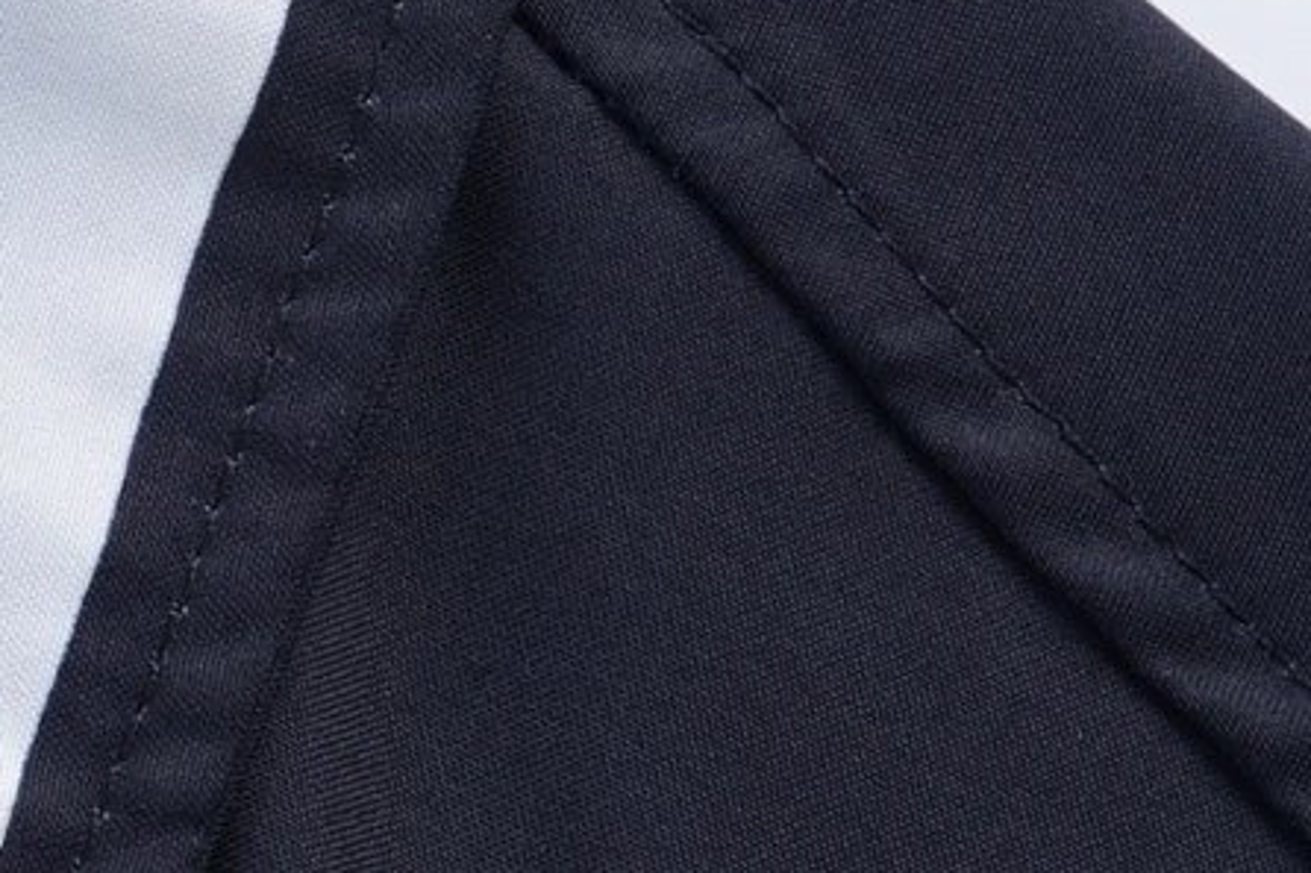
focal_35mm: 287
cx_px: -2263
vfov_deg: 4.8
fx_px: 10447
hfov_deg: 6.7
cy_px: -432
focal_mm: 50
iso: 160
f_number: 14
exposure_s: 1/100
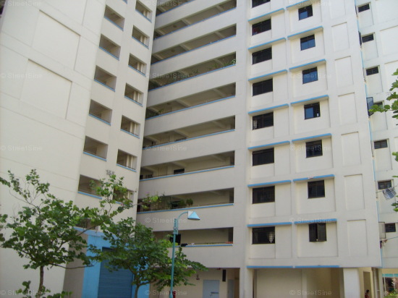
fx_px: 402
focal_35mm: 35
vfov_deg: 40.7
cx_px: 199
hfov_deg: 52.6
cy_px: 149
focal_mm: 5.8
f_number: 7.1
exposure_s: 1/90
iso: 80
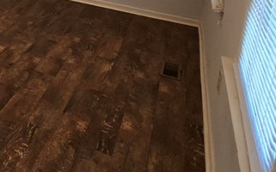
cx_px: -77
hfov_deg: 33.7
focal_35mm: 44
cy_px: -65
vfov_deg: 24.5
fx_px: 331
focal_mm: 2.2
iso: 160
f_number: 2.2
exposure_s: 1/60
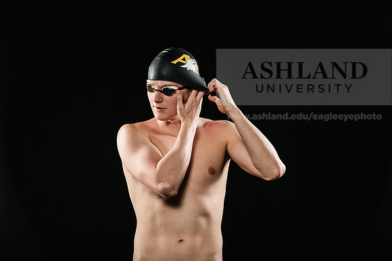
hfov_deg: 15.2
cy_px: 130
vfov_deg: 10.2
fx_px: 1470
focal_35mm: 135
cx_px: 196
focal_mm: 135
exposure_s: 1/250
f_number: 6.3
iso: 320
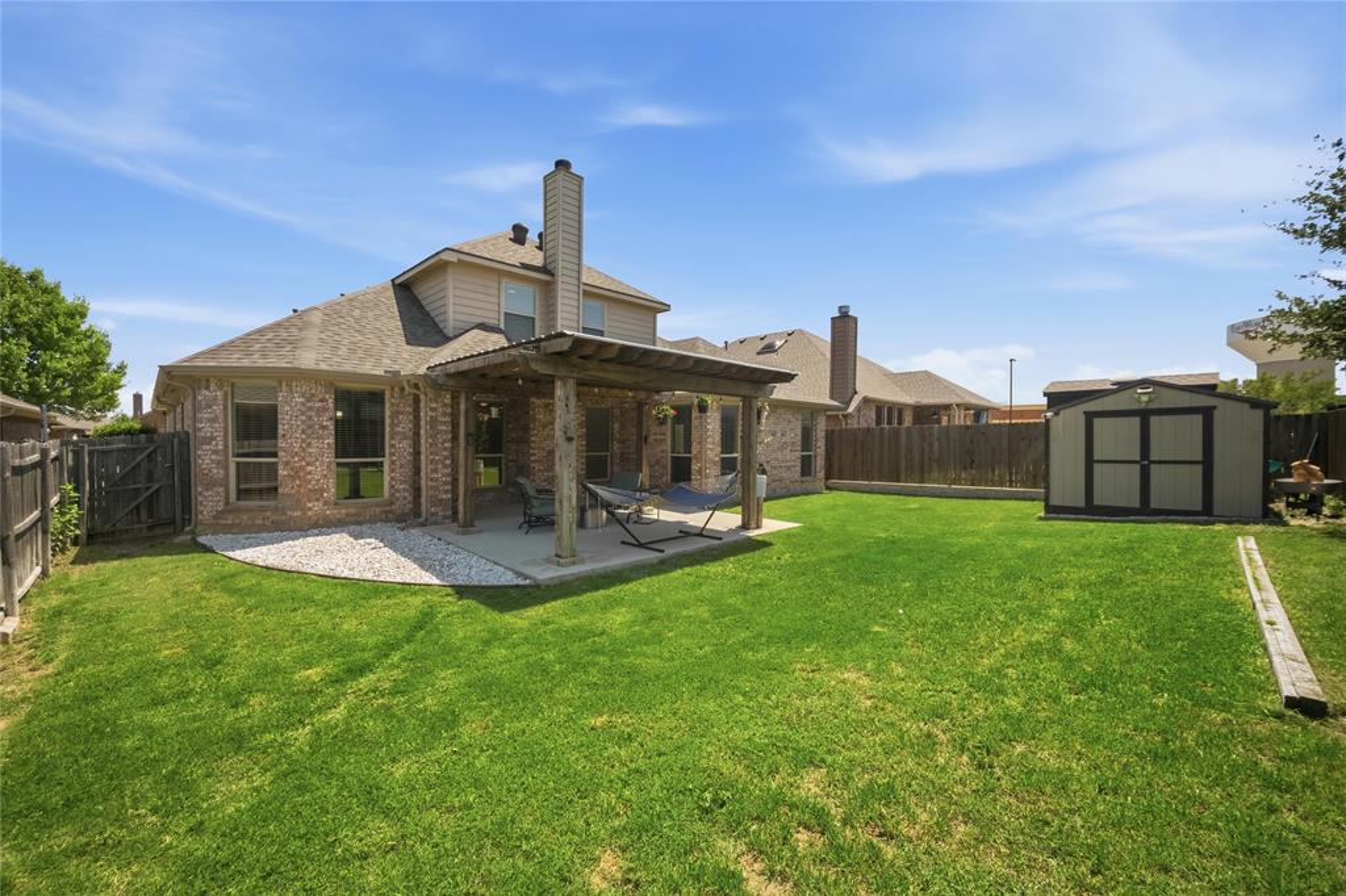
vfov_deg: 81.2
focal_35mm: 14
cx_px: 673
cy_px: 448
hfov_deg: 104.3
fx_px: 523
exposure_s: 1/2000
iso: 500
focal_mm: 9
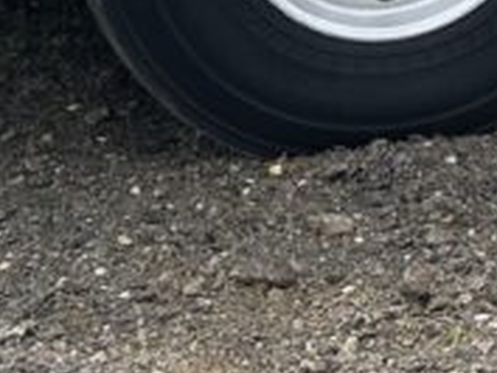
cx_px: 713
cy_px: -639
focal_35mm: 150
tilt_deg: -0.8
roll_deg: -3.1
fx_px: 2155
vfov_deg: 8.6
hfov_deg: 12.6
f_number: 1.5
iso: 50
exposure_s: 1/3704
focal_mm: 5.7
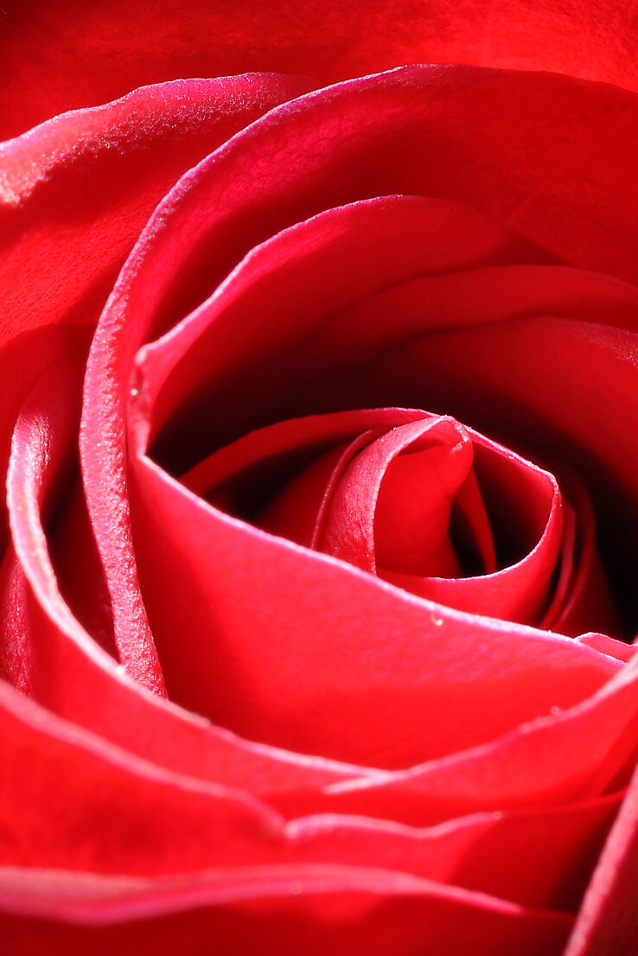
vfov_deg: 15.8
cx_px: 436
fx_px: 3453
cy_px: 439
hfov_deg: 10.5
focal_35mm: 130
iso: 200
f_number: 22
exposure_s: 1/2.5
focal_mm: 40
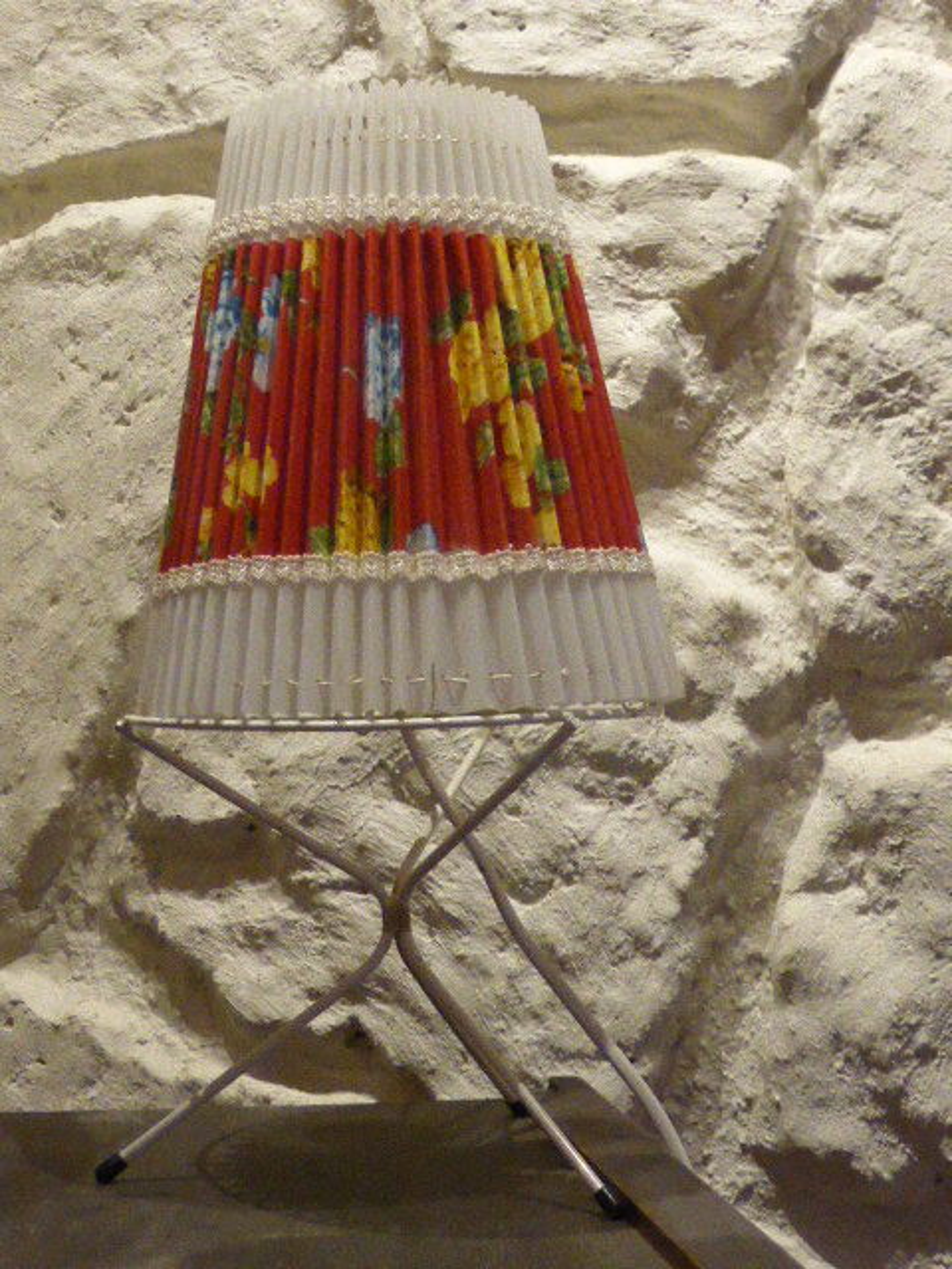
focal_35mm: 61
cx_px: 476
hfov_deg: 24.0
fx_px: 2237
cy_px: 634
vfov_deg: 31.7
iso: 1600
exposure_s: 1/60
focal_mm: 10.3
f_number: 4.7
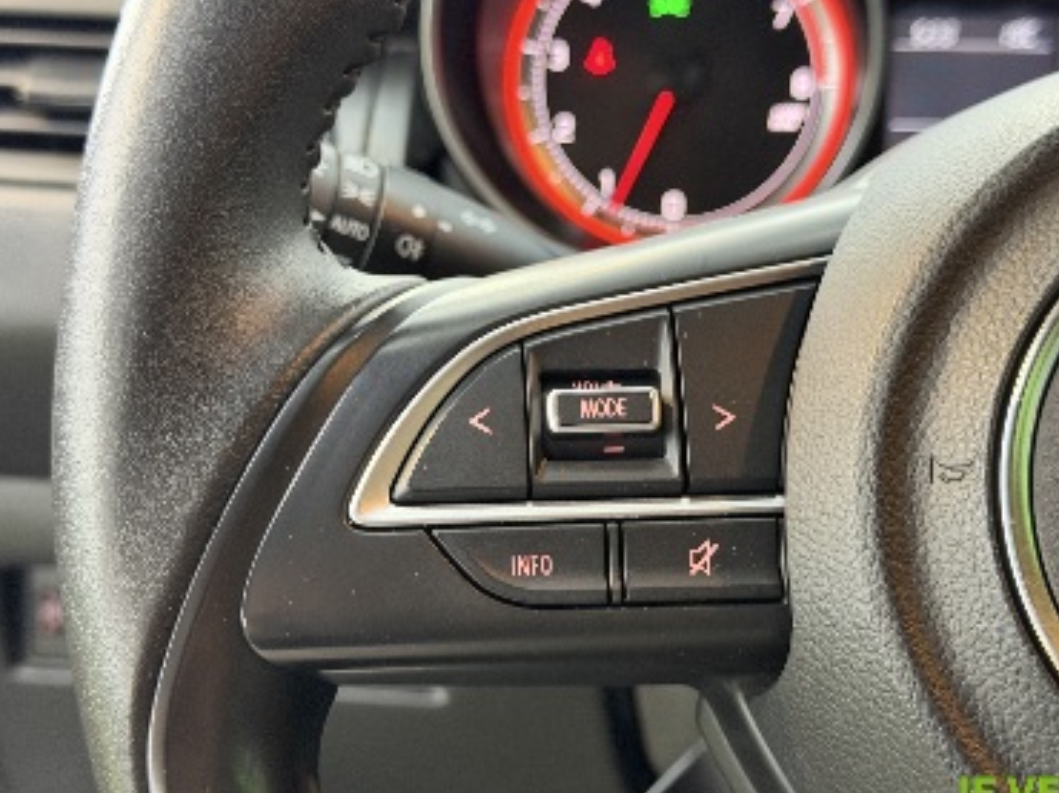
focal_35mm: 54
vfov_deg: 27.0
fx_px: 1651
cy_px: 438
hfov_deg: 35.5
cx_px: 575
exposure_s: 1/36
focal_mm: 6.76
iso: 500
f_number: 1.78
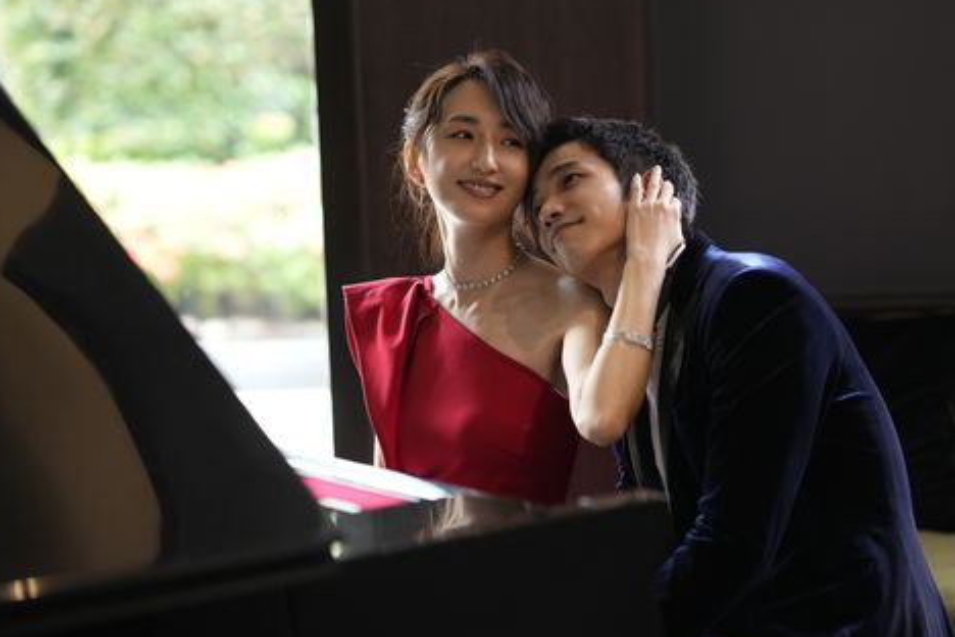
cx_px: 557
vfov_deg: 12.6
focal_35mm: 109
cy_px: 384
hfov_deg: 18.7
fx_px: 2891
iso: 1250
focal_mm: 85
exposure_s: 1/250
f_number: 1.8
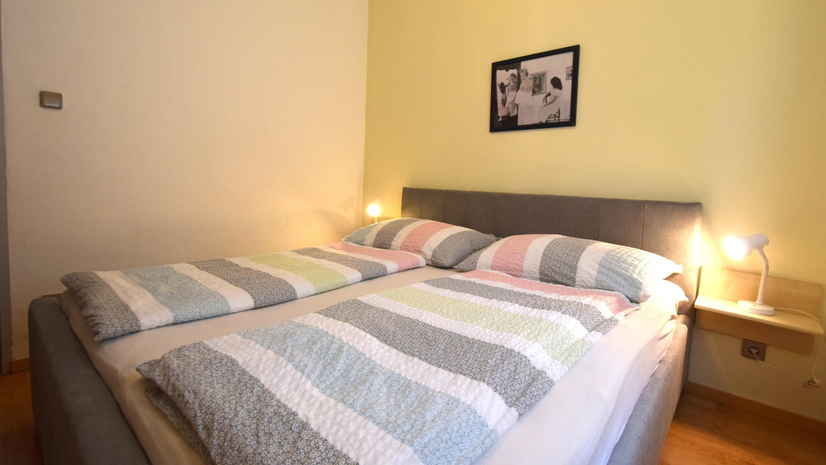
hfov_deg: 99.4
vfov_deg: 66.7
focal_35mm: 16
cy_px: 195
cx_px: 411
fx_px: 350
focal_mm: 10
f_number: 5.6
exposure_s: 1/125
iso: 400
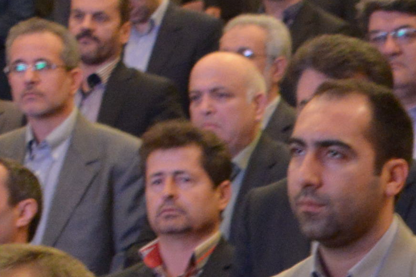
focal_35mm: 252
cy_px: 520
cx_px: 803
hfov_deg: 7.8
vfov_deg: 5.4
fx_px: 2912
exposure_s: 1/60
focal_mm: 40
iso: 3200
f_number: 4
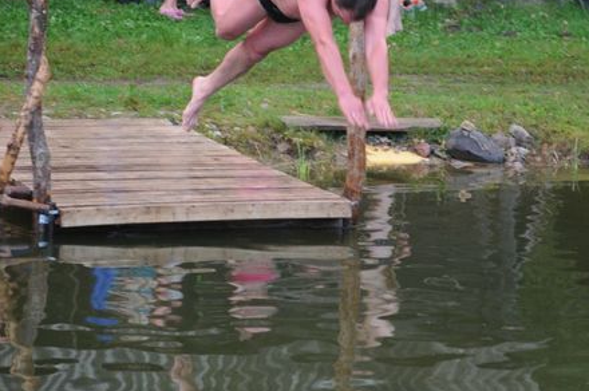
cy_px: 65
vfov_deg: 9.1
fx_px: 2449
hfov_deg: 13.7
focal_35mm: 150
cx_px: 311
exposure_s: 1/125
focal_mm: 55
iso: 500
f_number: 2.8
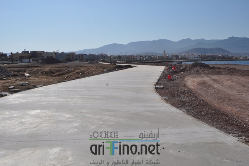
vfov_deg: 38.3
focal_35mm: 34
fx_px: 238
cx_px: 124
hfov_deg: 55.2
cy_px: 83
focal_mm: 23
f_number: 13
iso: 200
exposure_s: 1/640
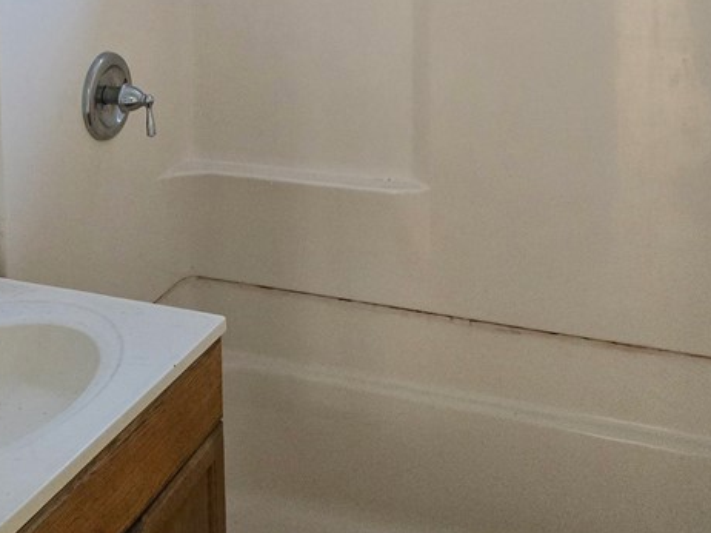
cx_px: 223
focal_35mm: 51
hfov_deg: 37.0
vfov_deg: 26.7
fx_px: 1047
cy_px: -20
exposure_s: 1/120
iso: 800
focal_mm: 5.4
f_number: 1.8
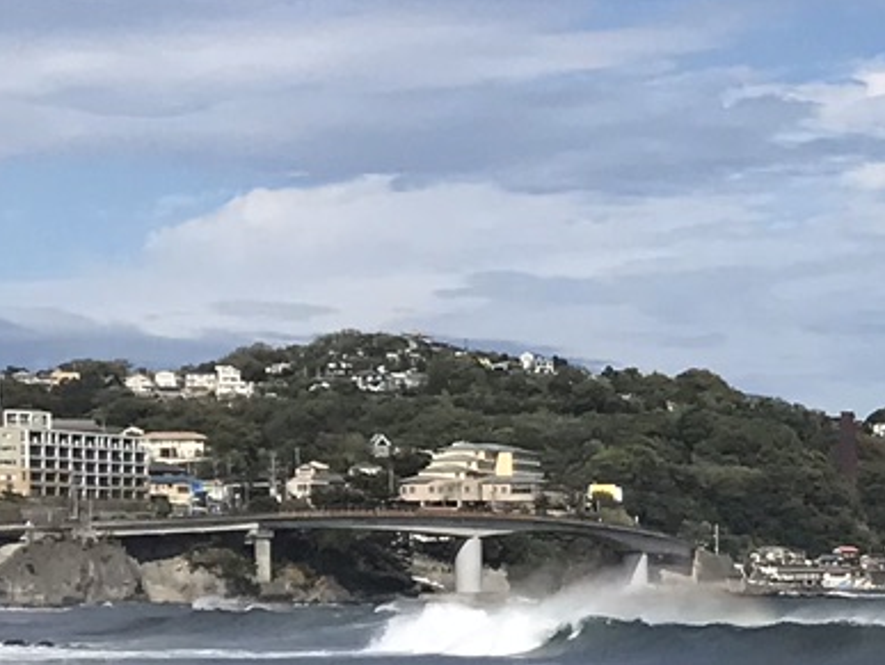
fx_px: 3787
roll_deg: +0.8
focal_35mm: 148
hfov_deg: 11.9
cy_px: 631
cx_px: 1754
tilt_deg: +0.4
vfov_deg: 10.0
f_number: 1.8
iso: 20
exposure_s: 1/4367
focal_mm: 3.99
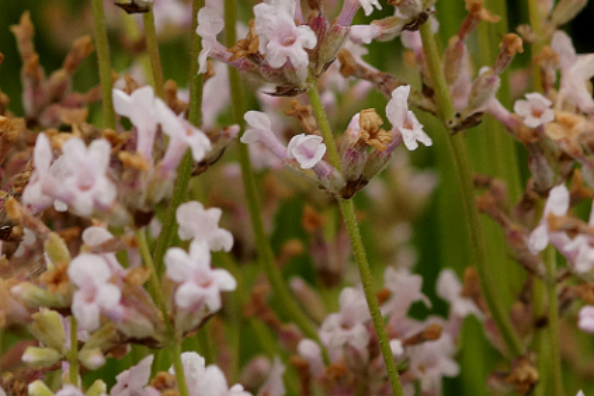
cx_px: 317
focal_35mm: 426
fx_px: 7028
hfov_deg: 4.8
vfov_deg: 3.2
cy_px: -28
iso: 500
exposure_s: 1/160
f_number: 6.3
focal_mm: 100
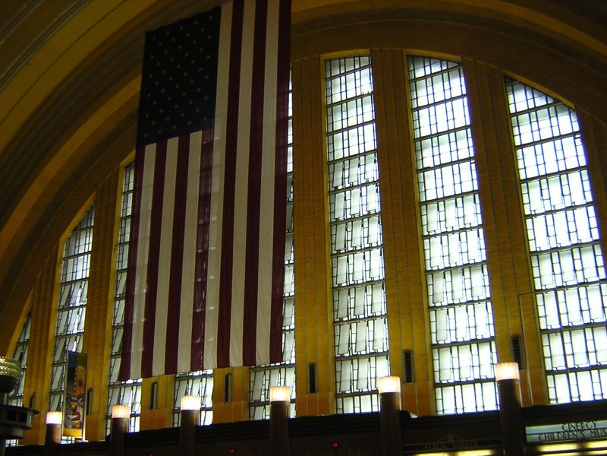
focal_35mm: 36
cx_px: 304
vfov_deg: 39.7
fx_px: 631
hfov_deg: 51.4
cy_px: 228
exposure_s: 1/30
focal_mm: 4.7
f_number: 2.6
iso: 130
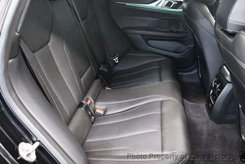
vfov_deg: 36.9
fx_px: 245
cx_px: 122
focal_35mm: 36
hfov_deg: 53.1
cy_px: 82
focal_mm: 18
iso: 8000
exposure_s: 1/60
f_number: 3.5
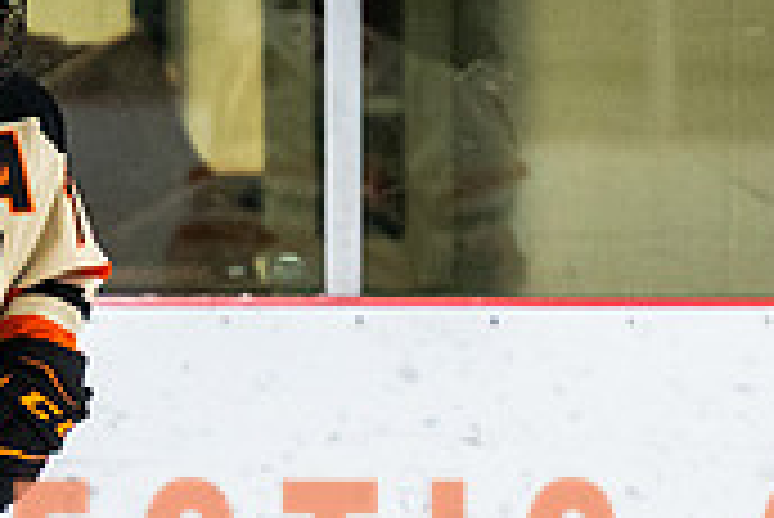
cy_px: 431
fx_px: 17171
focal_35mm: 798
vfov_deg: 1.7
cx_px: -21
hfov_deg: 2.6
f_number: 2.8
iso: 1600
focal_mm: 125
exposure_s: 1/640
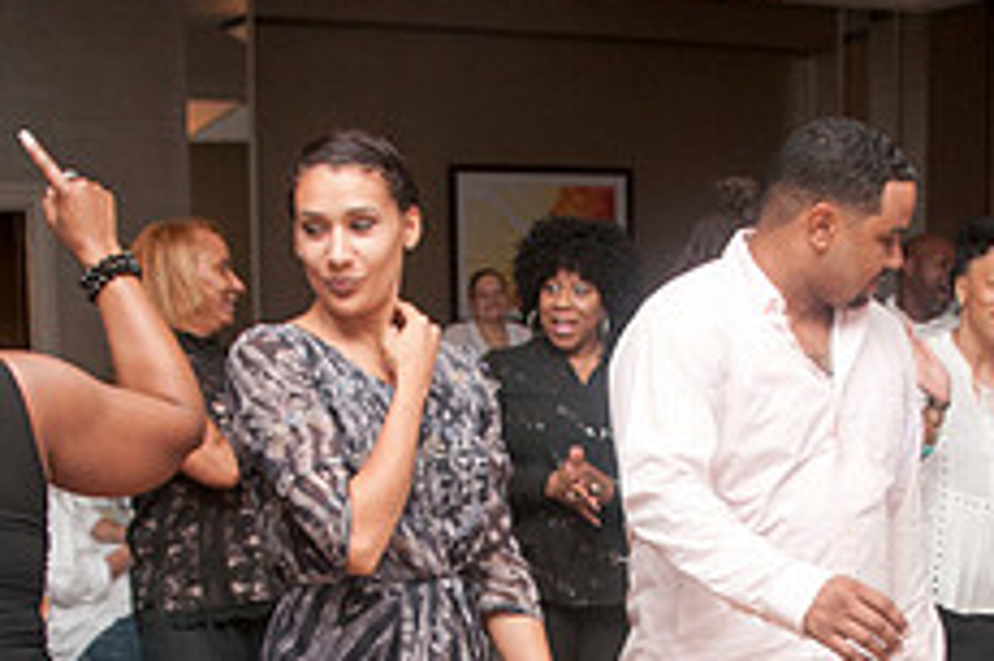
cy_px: 633
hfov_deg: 29.6
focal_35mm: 68
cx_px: 588
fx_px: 1876
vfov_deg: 19.5
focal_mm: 18
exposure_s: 1/125
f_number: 5.6
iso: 400
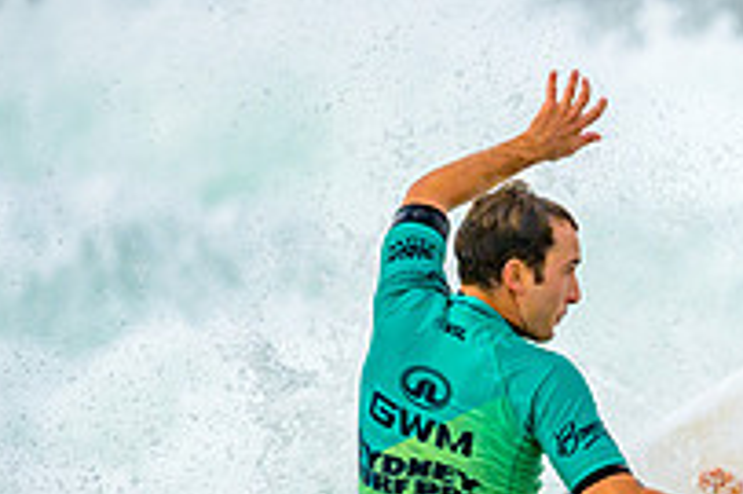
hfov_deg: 0.9
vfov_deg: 0.6
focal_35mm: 2291
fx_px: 47244
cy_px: 587
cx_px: 743
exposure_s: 1/2000
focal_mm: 800
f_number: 6.3
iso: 500
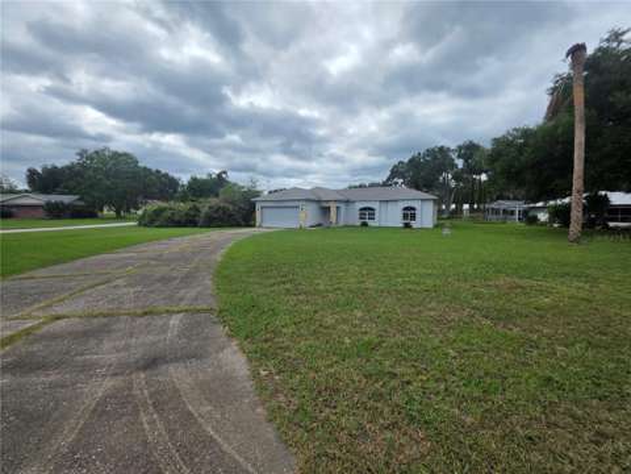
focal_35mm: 13
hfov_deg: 106.2
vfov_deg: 89.9
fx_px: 237
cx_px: 316
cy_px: 237
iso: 40
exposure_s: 1/2730
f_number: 1.9
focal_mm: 2.2
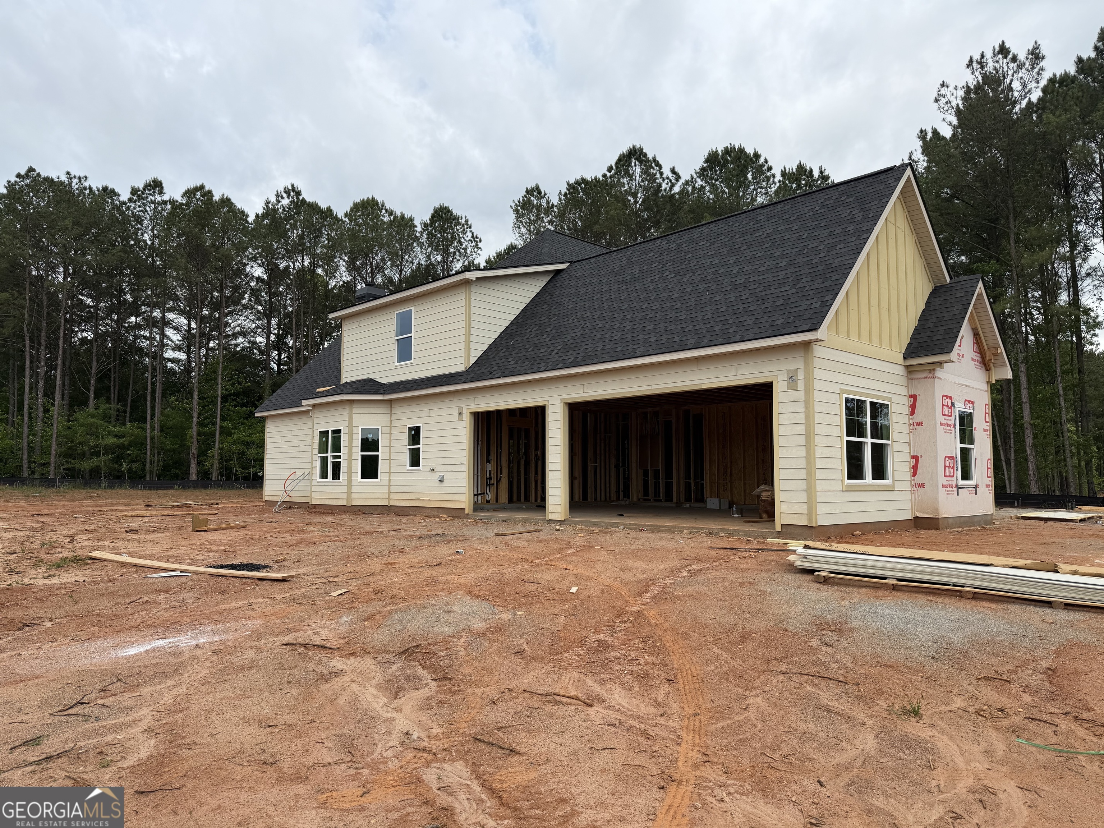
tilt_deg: +6.0
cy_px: 414
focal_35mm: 24
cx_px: 552
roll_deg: -0.7
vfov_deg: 56.8
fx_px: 765
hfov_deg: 71.6
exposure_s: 1/4167
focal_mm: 6.76
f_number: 1.78
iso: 80
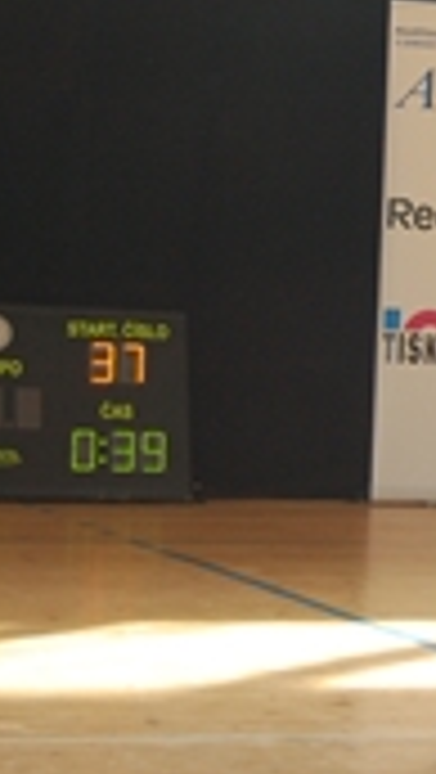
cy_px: 212
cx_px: 782
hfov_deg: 8.5
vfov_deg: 15.6
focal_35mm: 137
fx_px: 2810
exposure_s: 1/200
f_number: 4.2
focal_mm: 30
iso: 400
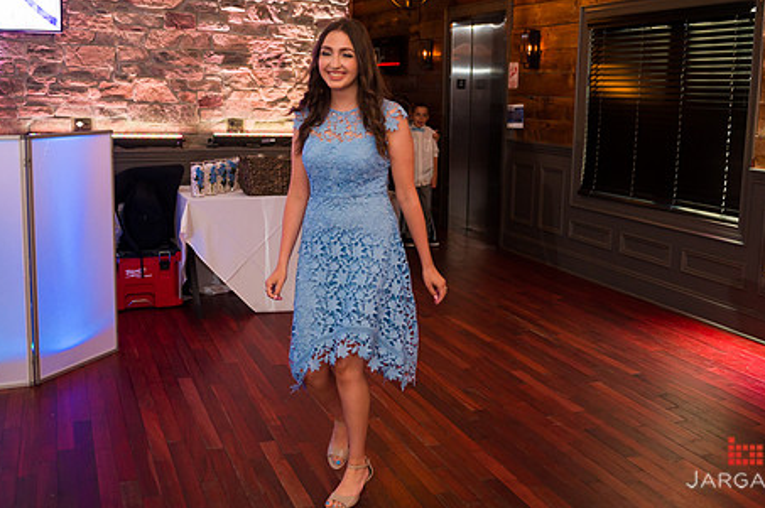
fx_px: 870
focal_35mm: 41
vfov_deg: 32.4
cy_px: 199
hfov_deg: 47.4
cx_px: 358
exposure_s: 1/125
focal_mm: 32
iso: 1250
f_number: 3.2
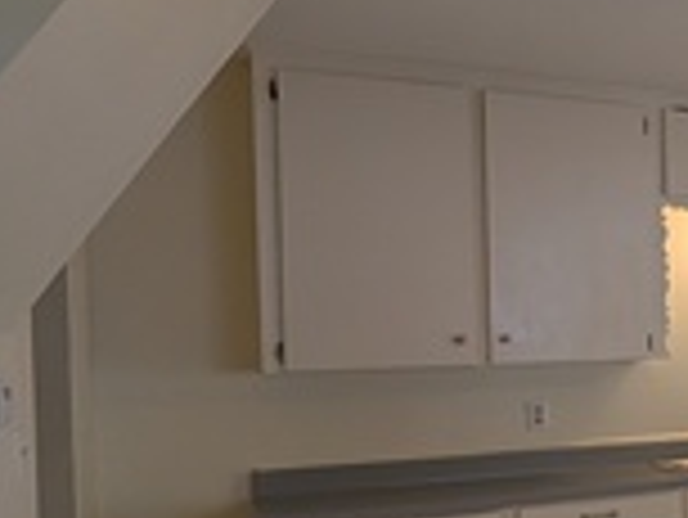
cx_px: 1322
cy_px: 324
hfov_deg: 20.5
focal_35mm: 50
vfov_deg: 29.0
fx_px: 995
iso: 90
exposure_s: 1/120
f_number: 1.7
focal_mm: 2.02
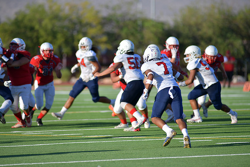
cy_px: 84
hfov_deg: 6.9
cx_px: 125
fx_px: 2084
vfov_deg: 4.6
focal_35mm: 300
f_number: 3.5
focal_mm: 300
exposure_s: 1/2000
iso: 125
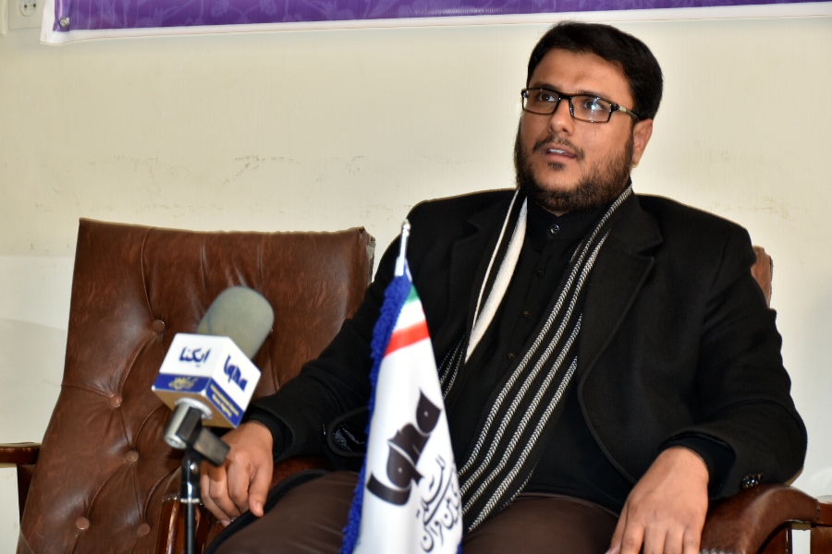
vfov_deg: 16.3
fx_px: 1941
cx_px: 416
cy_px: 277
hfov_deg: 24.2
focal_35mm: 84
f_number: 4.8
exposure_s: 1/30
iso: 100
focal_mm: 56
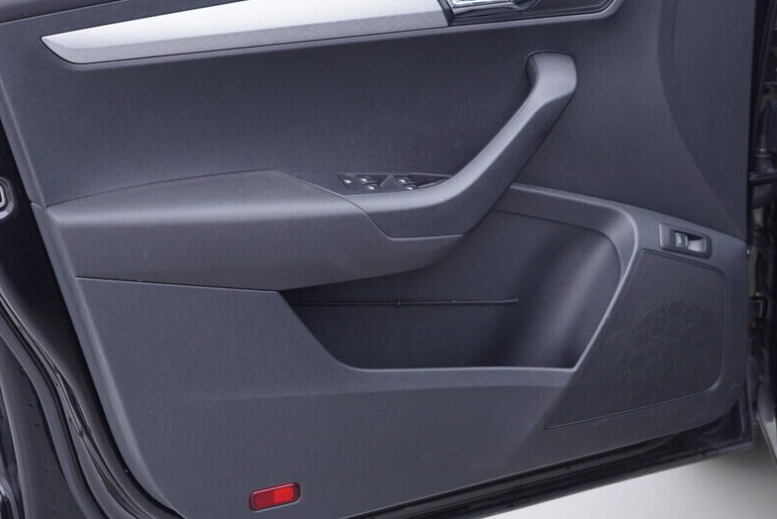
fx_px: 1425
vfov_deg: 20.6
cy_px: 170
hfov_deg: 30.5
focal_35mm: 66
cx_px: 393
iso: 125
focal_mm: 24
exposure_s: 1/40
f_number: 2.8
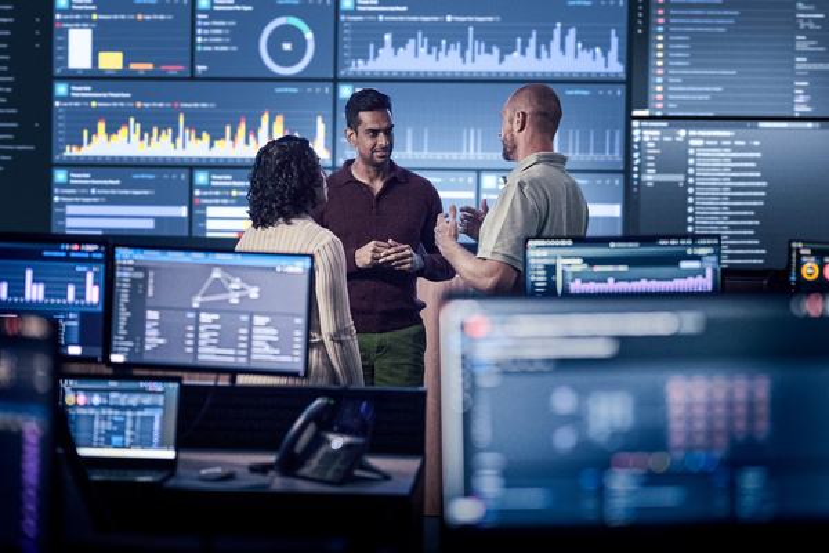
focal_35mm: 85
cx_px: 414
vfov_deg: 16.1
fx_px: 1957
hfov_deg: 23.9
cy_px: 276
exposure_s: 1/500
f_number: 2
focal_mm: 85
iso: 3200
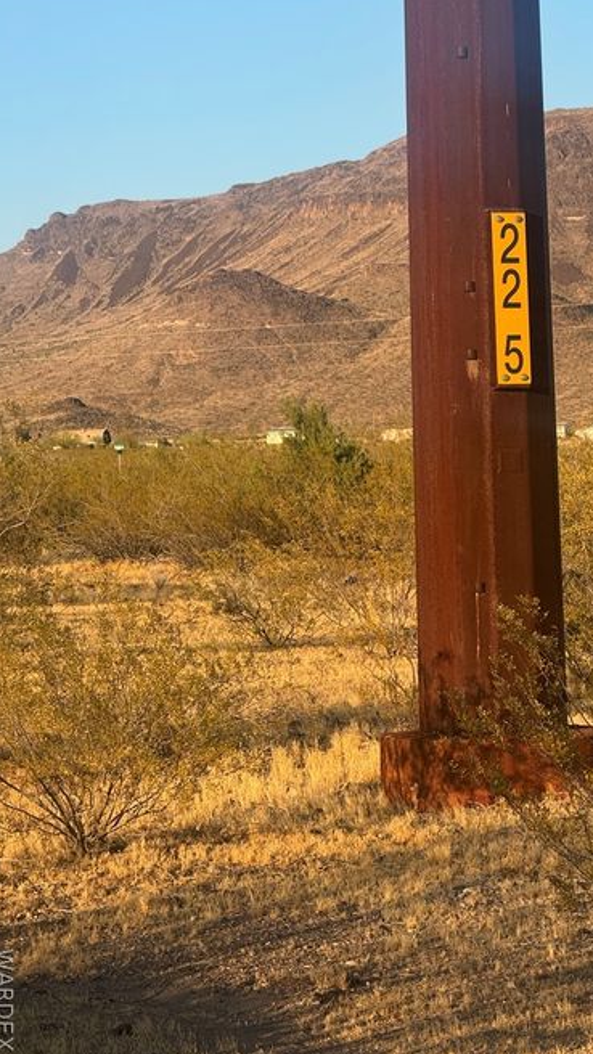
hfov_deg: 9.1
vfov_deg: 16.1
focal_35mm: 133
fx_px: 3718
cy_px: 521
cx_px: 389
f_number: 2.8
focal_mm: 15.66
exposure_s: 1/591
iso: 50
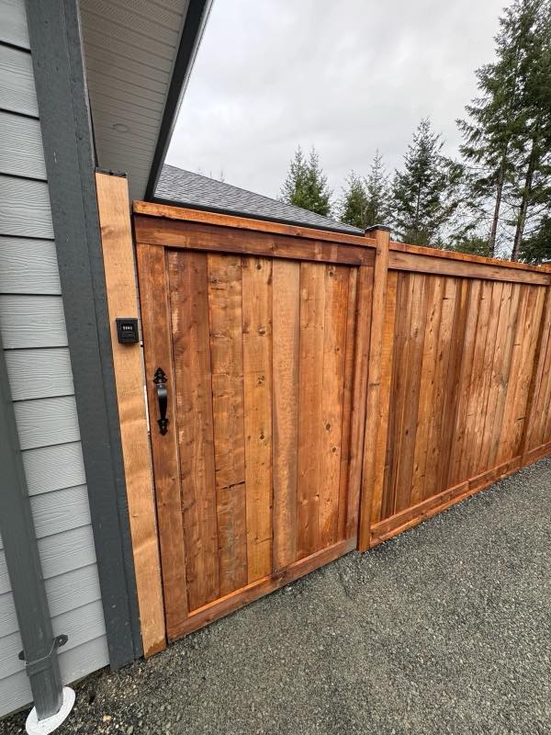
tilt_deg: -10.1
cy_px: 368
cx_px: 276
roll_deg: -0.6
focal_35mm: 14
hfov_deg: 85.7
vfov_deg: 102.1
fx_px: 297
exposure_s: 1/99
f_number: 2.2
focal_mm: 2.22
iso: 125
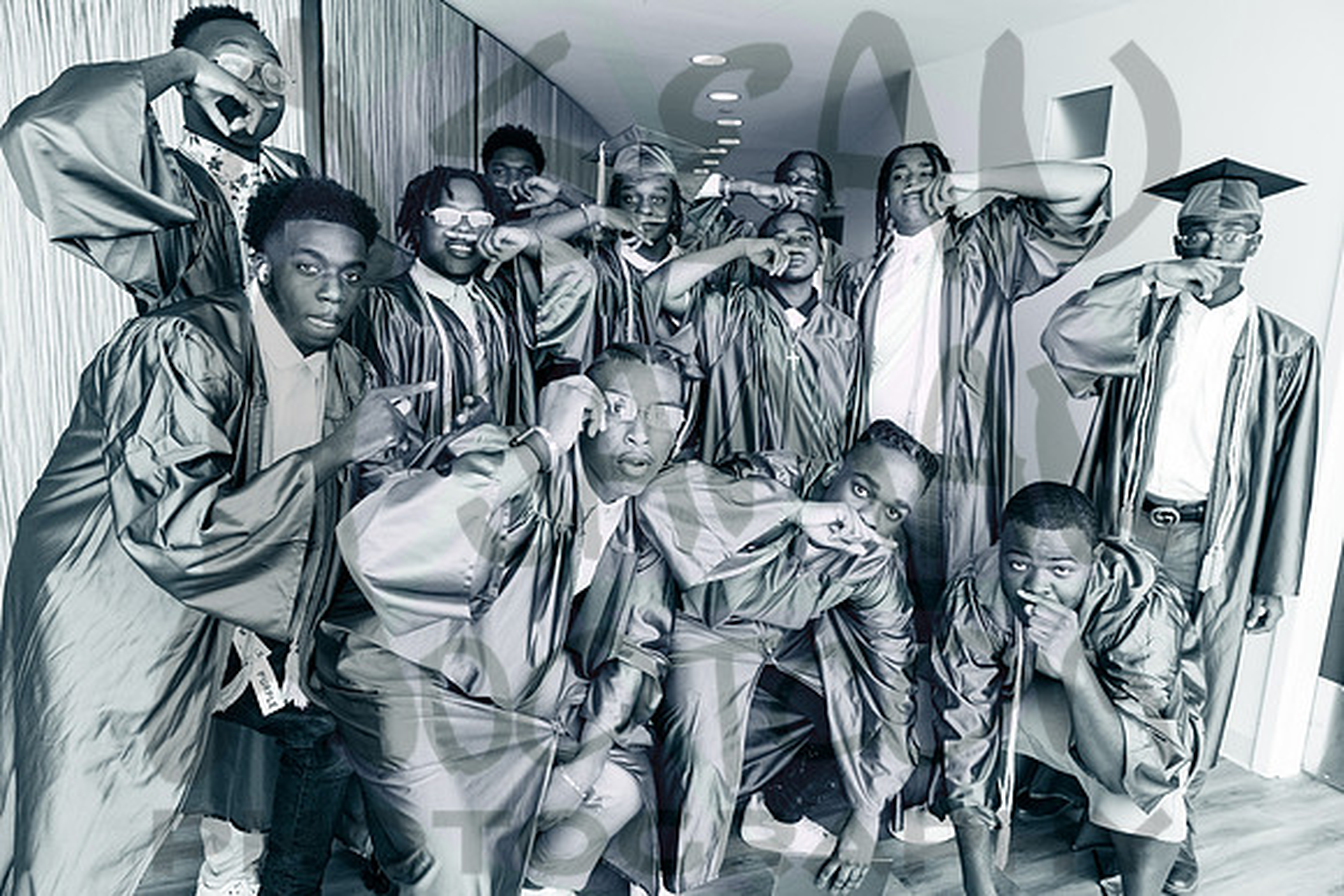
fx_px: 896
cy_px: 448
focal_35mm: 24
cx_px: 672
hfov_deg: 73.7
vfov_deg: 53.2
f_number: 4.5
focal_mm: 24
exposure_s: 1/320
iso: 3200
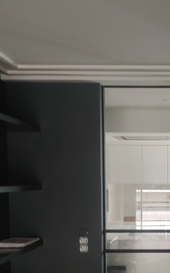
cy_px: 207
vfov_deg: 38.5
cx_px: 183
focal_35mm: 51
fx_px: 378
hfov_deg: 23.9
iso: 221
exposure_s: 1/33
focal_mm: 4.74
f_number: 1.79
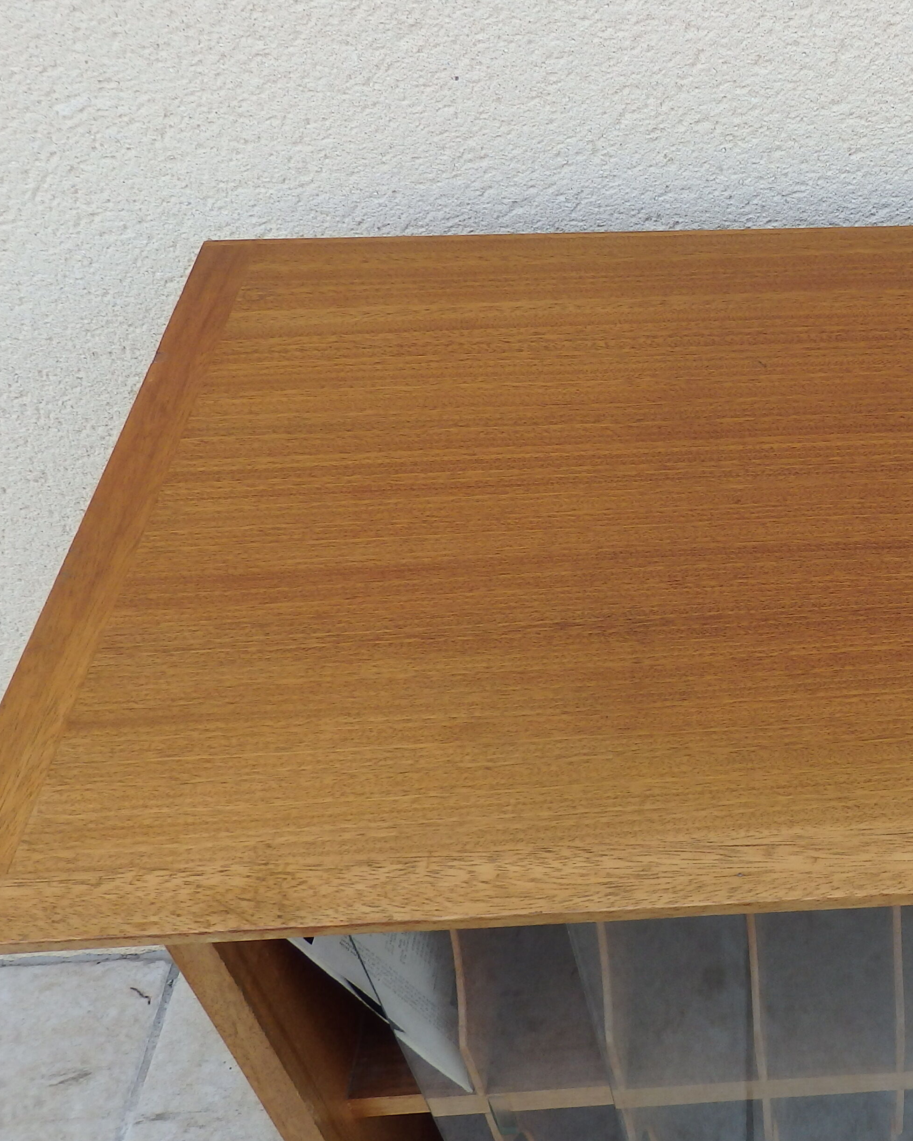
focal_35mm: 46
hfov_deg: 30.1
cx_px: 945
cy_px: 575
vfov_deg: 40.3
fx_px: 1553
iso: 125
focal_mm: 4.5
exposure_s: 1/320
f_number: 3
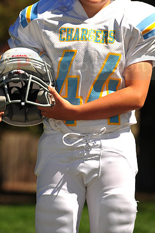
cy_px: 61
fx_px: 1692
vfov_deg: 7.9
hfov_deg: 5.2
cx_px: 79
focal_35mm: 262
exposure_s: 1/800
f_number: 5
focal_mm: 175
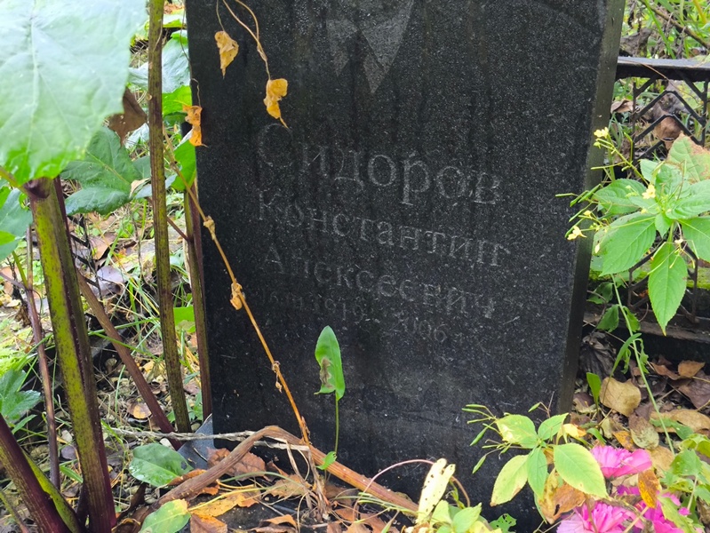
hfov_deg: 38.2
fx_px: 1026
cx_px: 355
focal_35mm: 50
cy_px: 266
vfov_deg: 29.1
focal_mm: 4.71
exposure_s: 1/60
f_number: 1.7
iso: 160
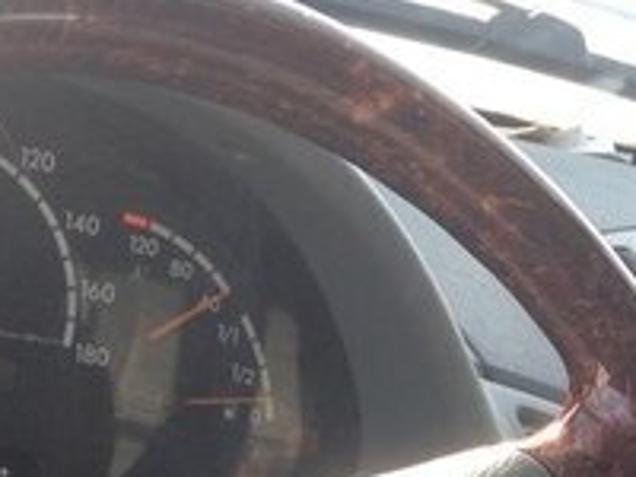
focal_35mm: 109
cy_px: 768
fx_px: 2003
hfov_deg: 17.8
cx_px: 553
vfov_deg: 12.7
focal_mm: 4.12
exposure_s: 1/141
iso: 50
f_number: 2.4
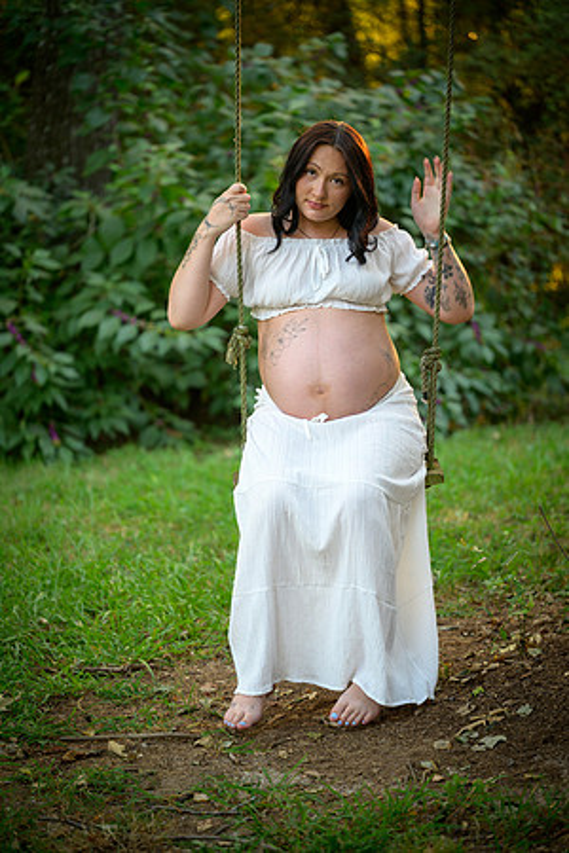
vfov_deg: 19.5
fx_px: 2489
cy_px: 426
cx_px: 284
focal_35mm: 105
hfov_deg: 13.0
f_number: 2.8
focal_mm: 105
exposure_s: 1/125
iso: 720
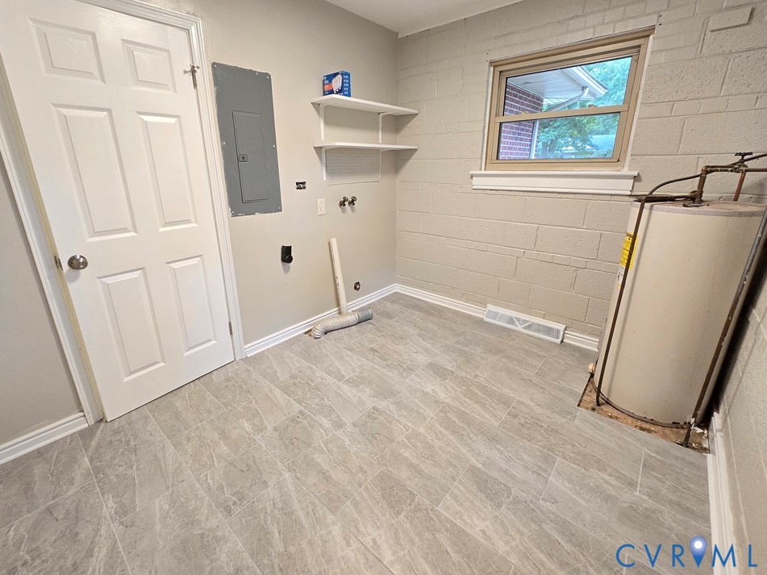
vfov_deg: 85.5
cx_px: 368
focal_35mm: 14
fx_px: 310
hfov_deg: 102.0
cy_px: 268
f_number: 2.2
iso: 500
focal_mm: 2.2
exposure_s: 1/60
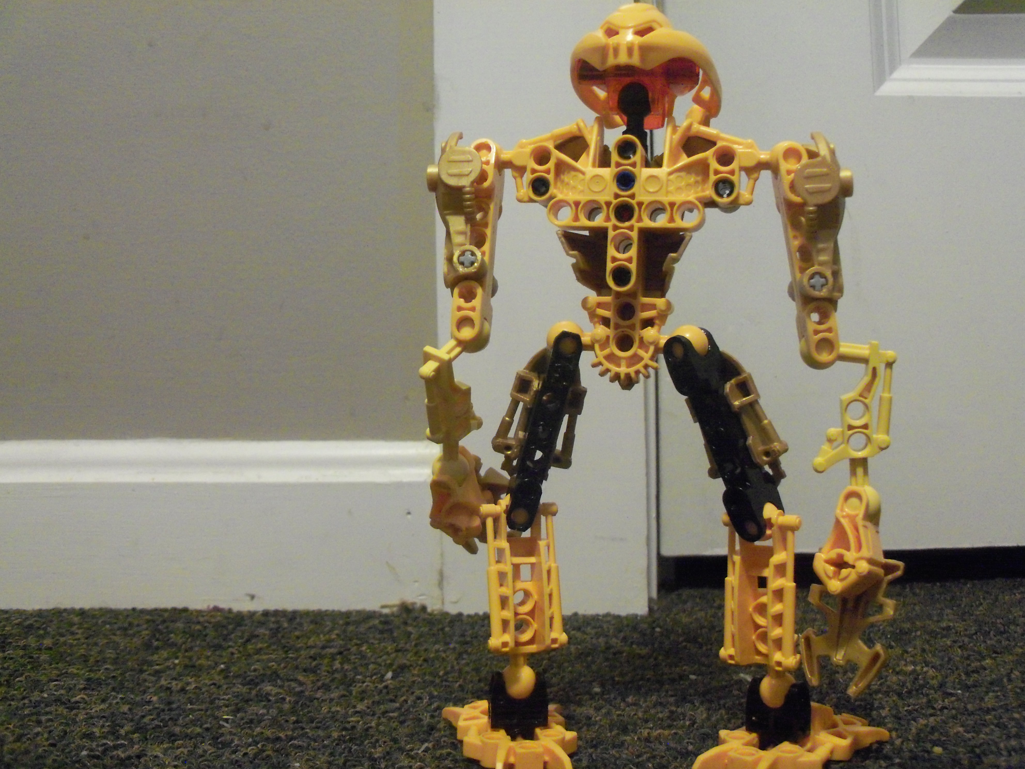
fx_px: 1036
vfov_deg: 40.7
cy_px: 384
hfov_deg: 52.6
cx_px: 512
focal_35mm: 35
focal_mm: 6.3
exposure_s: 1/4
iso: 400
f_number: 3
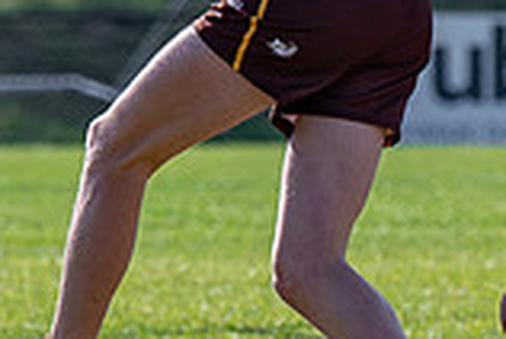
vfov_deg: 1.0
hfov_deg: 1.4
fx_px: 20376
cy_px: 112
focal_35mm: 1447
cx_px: 297
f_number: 3.2
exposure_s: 1/1000
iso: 100
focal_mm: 135
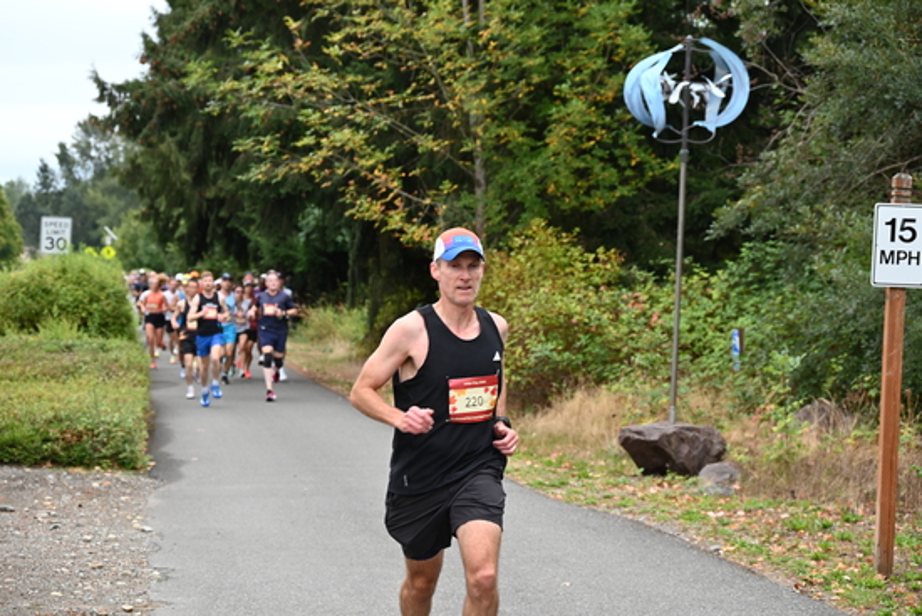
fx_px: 2254
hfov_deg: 23.1
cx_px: 461
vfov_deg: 15.5
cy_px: 308
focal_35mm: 88
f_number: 6.3
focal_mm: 88
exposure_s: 1/125
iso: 640
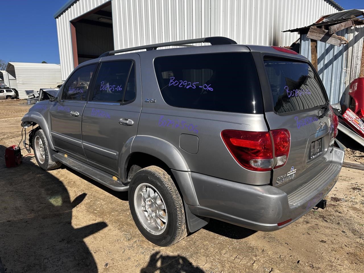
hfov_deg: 71.6
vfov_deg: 56.8
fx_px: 252
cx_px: 182
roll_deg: +0.5
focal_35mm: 24
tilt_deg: -10.3
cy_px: 136
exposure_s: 1/4184
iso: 80
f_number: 1.78
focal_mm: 6.86
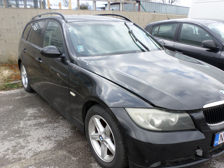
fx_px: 194
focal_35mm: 30
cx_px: 121
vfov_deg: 46.6
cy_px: 99
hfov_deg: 59.9
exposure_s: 1/350
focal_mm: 4.5
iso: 80
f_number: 2.5
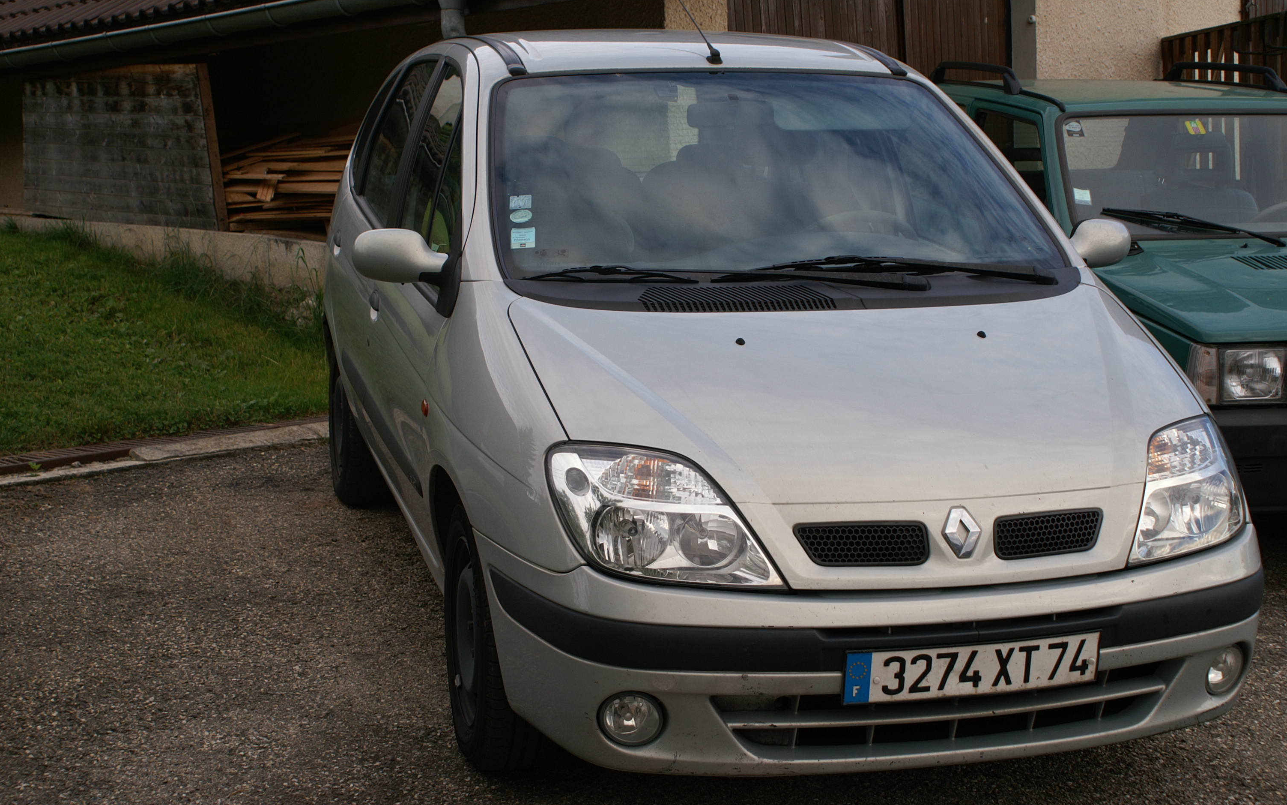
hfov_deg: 37.9
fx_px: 1877
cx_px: 643
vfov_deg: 24.2
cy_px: 389
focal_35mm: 54
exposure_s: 1/125
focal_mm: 35
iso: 100
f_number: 6.3
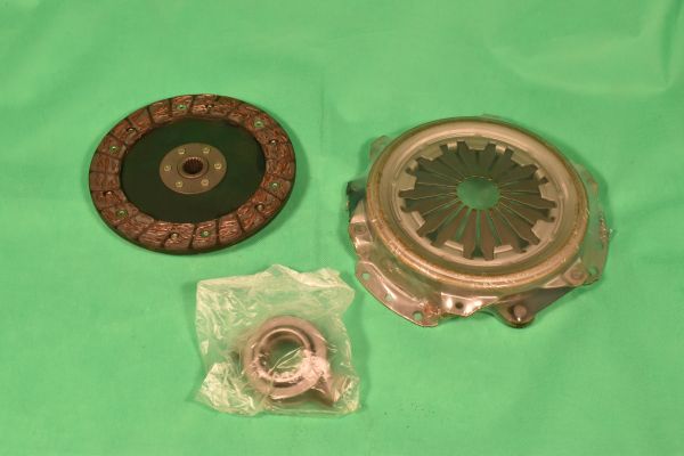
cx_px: 342
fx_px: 883
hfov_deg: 42.3
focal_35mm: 46
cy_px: 228
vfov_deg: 28.9
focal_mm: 31
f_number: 16
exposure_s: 1/50
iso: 400
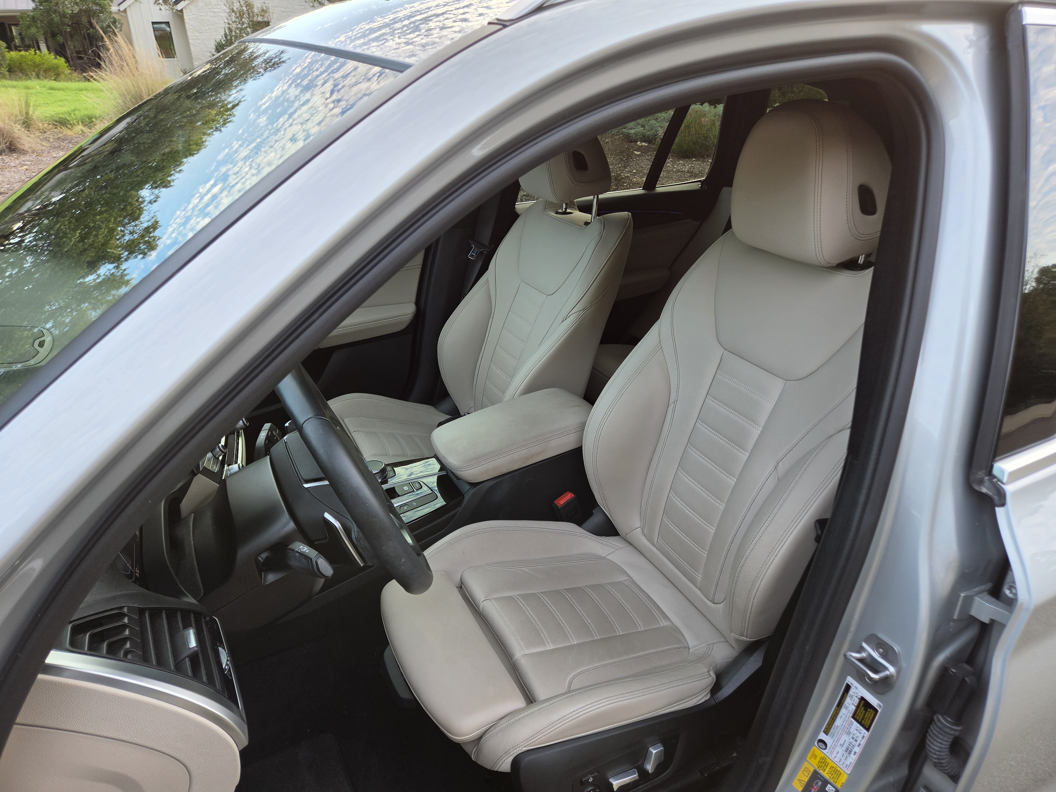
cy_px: 396
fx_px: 702
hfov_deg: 73.9
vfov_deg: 58.9
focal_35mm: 23
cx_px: 528
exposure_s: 1/180
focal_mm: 5.4
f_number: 1.8
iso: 64
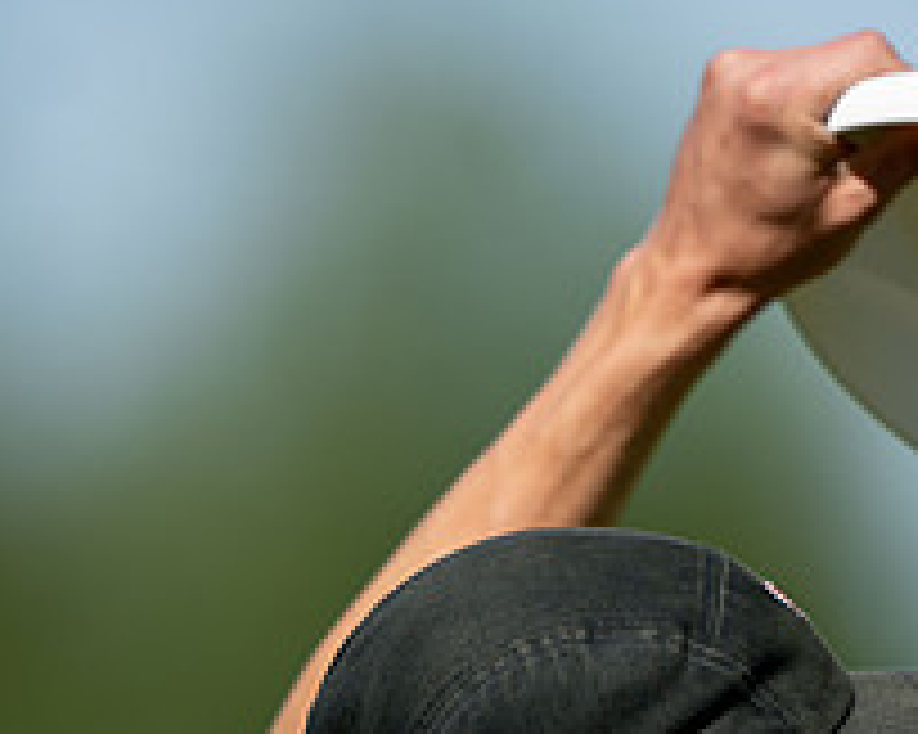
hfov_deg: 1.6
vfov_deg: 1.2
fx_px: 33891
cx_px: 500
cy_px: 817
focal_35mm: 1248
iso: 64
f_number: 2.8
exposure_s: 1/2500
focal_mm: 400
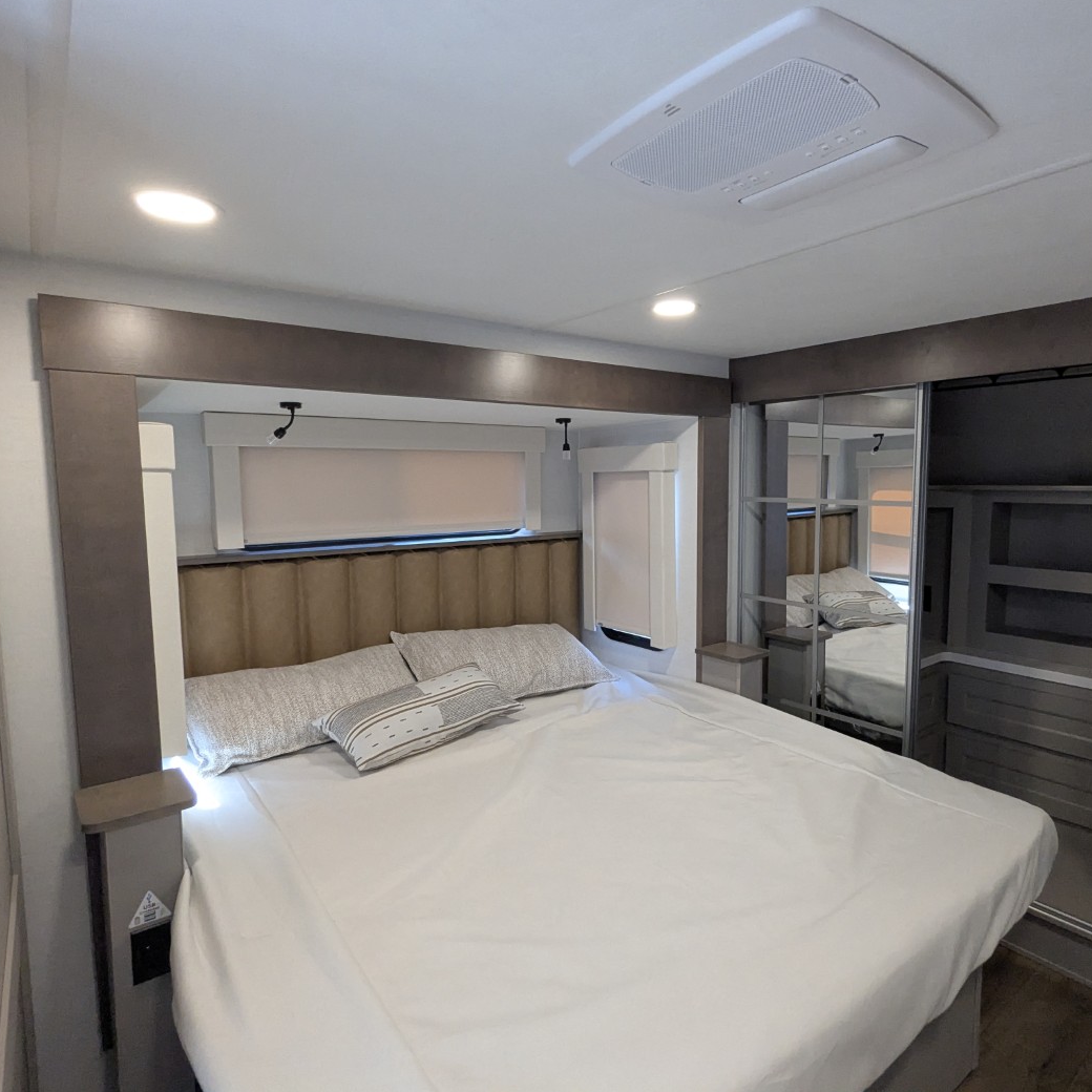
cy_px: 544
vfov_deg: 77.7
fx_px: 678
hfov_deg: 77.5
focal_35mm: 19
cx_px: 595
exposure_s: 1/162
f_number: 2.2
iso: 911
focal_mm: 2.35
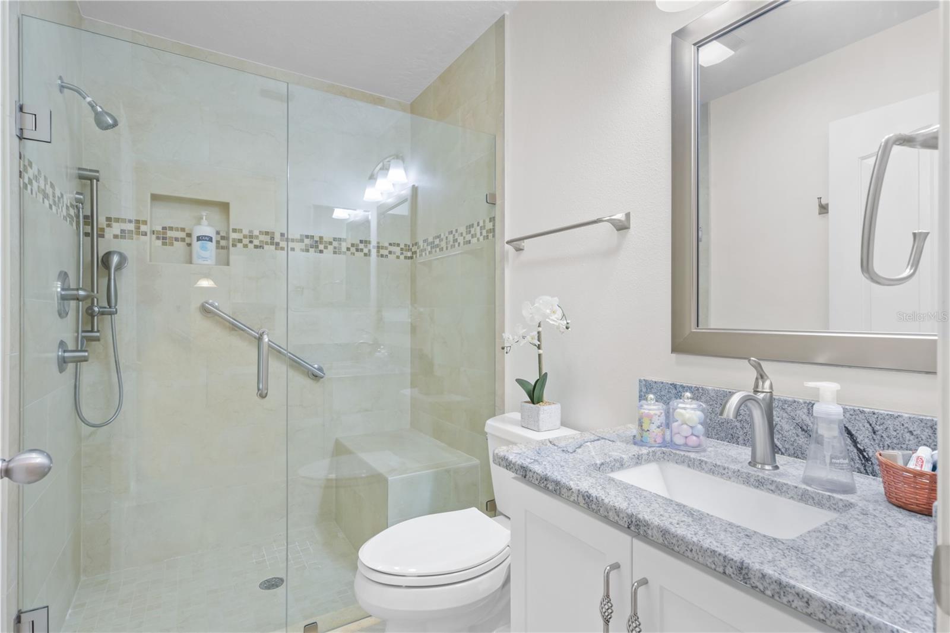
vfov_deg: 70.4
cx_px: 475
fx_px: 448
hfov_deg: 93.3
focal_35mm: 17
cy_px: 316
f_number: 9
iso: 400
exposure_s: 1/3
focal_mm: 17
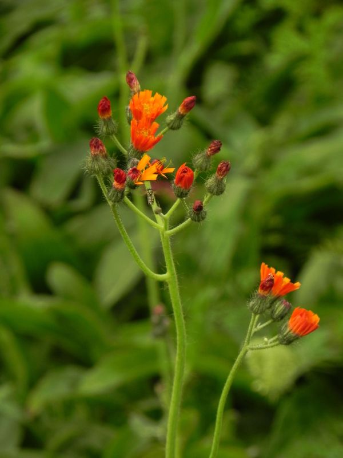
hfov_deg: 5.1
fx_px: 3845
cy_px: 229
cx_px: 172
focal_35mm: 291
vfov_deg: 6.8
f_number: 5
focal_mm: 51.8
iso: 160
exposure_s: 1/250
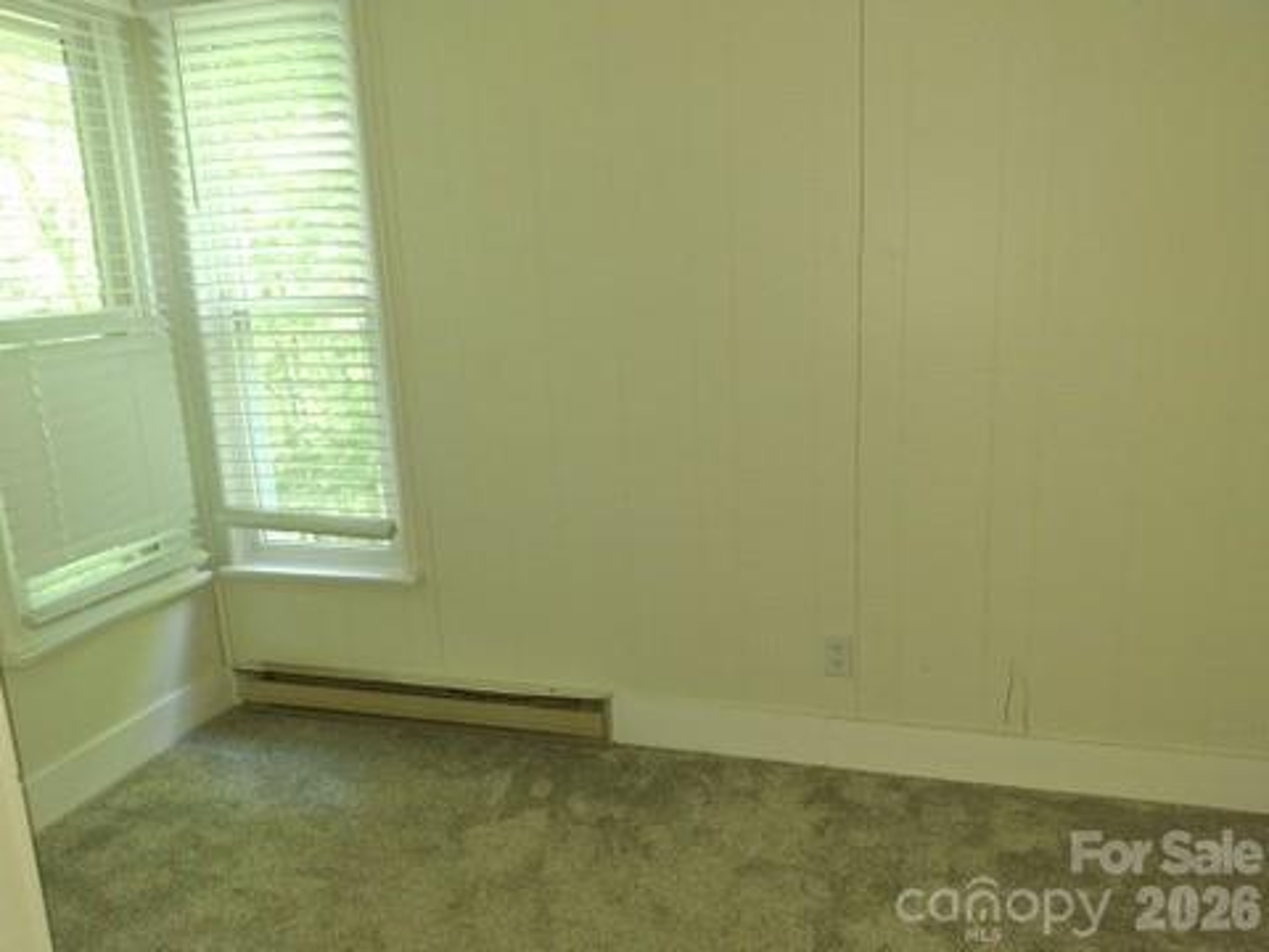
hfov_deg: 69.4
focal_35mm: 25
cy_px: 476
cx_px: 634
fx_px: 916
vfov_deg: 54.9
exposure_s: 1/50
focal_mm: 4.69
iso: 200
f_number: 1.8
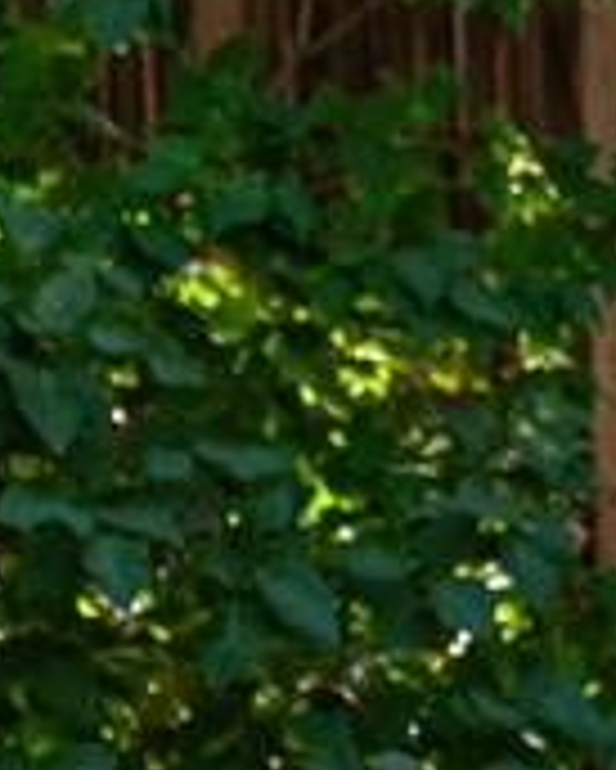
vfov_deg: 9.4
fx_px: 4577
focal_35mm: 201
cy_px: 1022
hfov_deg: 6.2
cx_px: 2522
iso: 200
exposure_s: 1/400
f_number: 2.8
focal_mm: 11
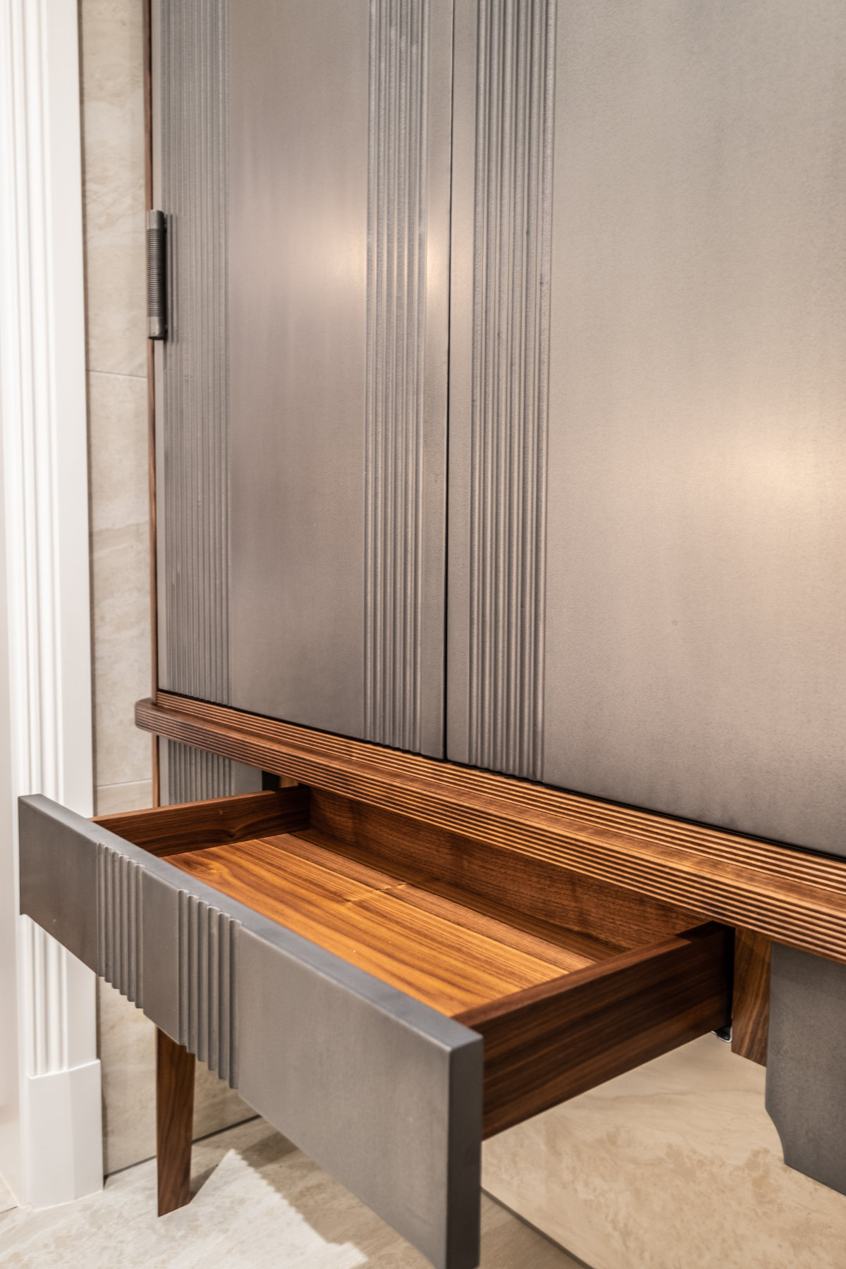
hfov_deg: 47.9
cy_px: 634
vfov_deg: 67.4
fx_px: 952
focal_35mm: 27
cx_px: 423
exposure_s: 1
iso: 200
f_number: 4
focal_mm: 18.2
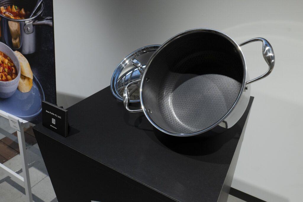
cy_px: 101
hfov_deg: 73.7
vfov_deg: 53.1
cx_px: 152
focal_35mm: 24
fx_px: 202
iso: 5000
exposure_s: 1/100
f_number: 10
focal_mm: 24
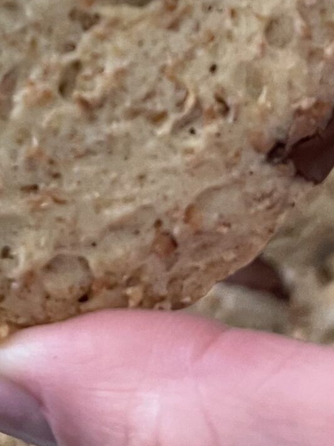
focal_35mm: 94
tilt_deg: -81.4
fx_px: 1209
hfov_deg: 15.7
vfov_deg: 19.4
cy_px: -118
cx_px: 90
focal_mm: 5.1
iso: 250
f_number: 1.6
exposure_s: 1/60
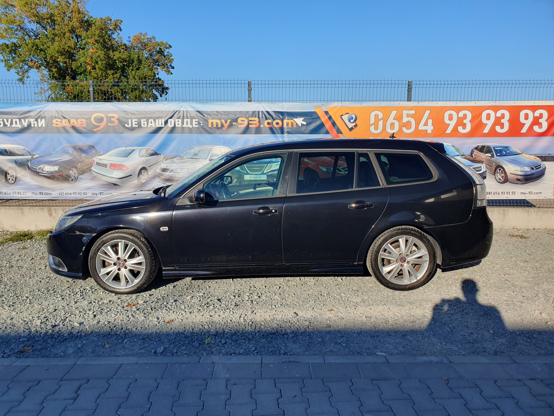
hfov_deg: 67.3
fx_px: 416
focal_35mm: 26
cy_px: 208
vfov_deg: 53.1
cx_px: 277
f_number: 2.4
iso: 50
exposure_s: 1/1368
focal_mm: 4.32
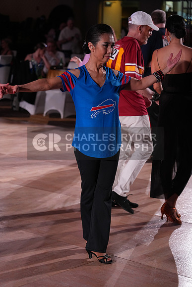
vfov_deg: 21.9
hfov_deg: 14.7
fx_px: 743
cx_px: 96
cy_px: 144
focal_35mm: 93
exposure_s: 1/500
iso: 2500
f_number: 4
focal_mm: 93
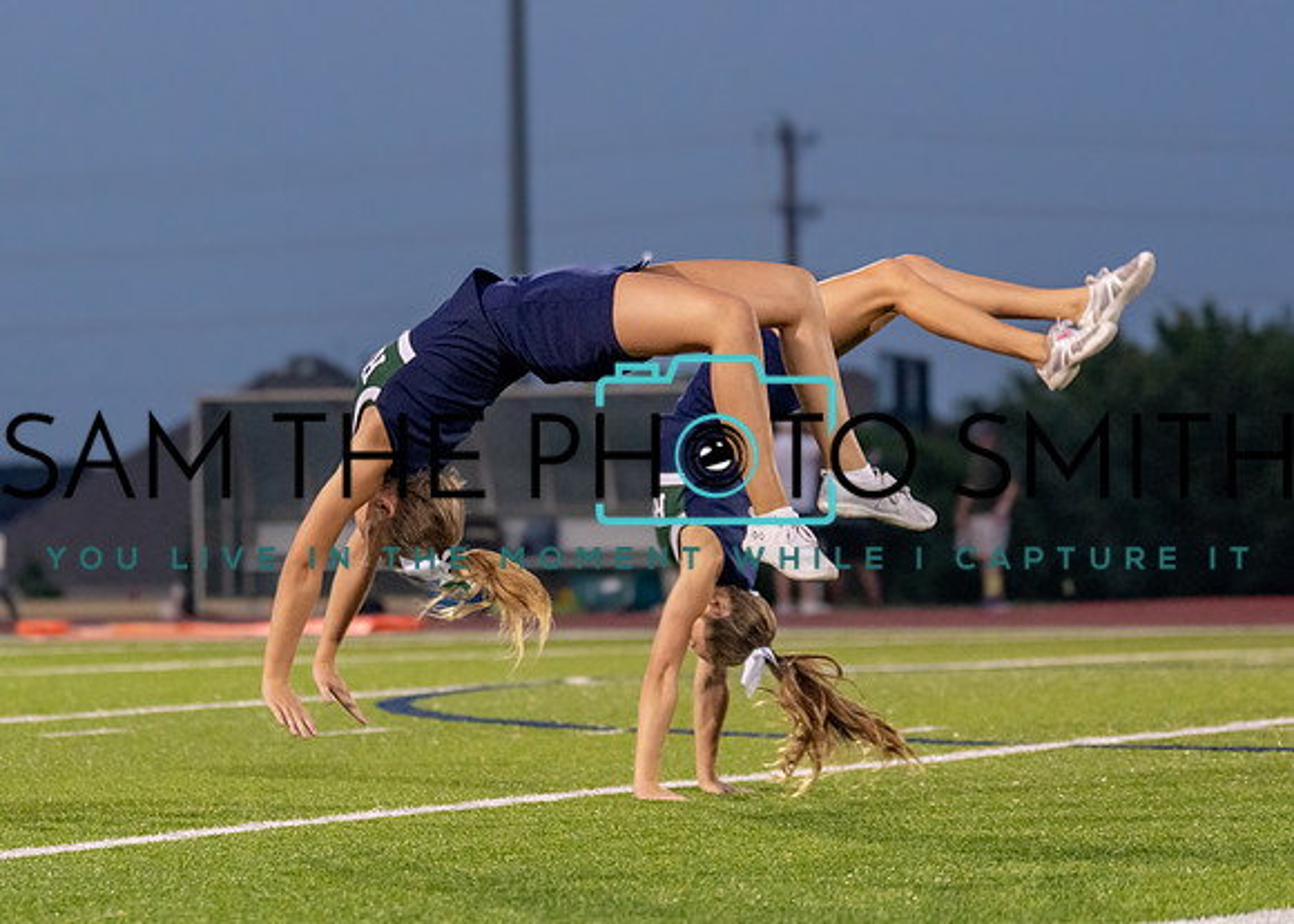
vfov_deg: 6.7
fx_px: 7860
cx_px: 369
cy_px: 414
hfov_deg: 9.4
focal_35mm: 214
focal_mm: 105
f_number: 2.8
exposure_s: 1/1000
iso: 1250
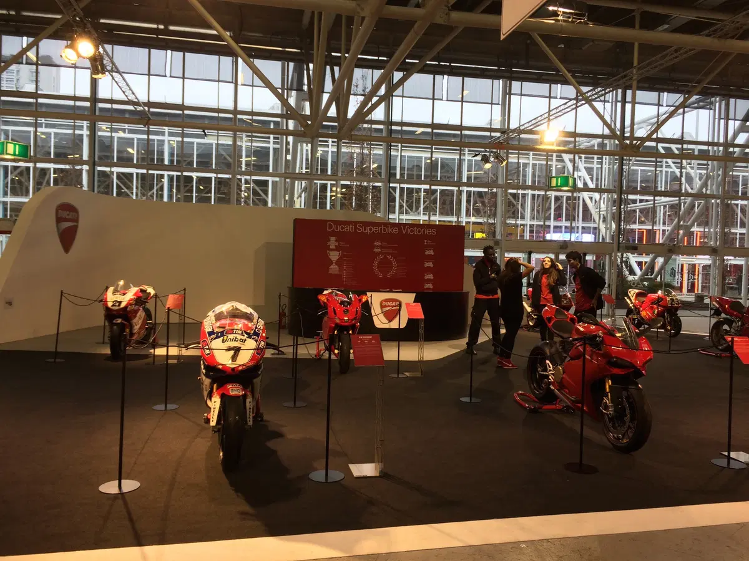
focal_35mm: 29
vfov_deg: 48.2
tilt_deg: -2.4
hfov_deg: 61.7
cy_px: 280
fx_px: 627
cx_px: 374
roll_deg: -0.8
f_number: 2.2
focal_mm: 4.15
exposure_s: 1/40
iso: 40
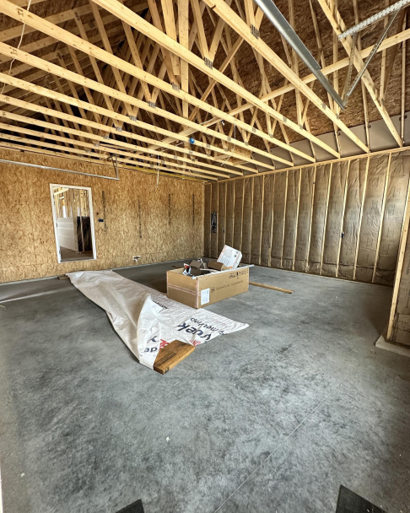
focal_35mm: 15
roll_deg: -1.5
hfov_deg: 84.0
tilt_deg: -9.3
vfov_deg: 96.8
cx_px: 202
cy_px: 263
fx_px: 228
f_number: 2.2
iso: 320
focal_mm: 2.22
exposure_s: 1/63
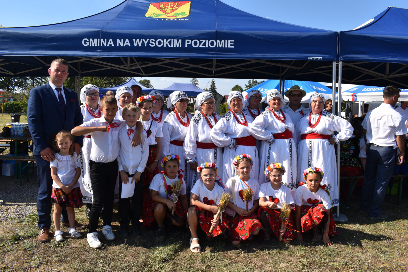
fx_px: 306
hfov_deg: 67.4
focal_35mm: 27
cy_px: 136
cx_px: 204
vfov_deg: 47.9
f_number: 8
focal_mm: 18
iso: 100
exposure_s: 1/250
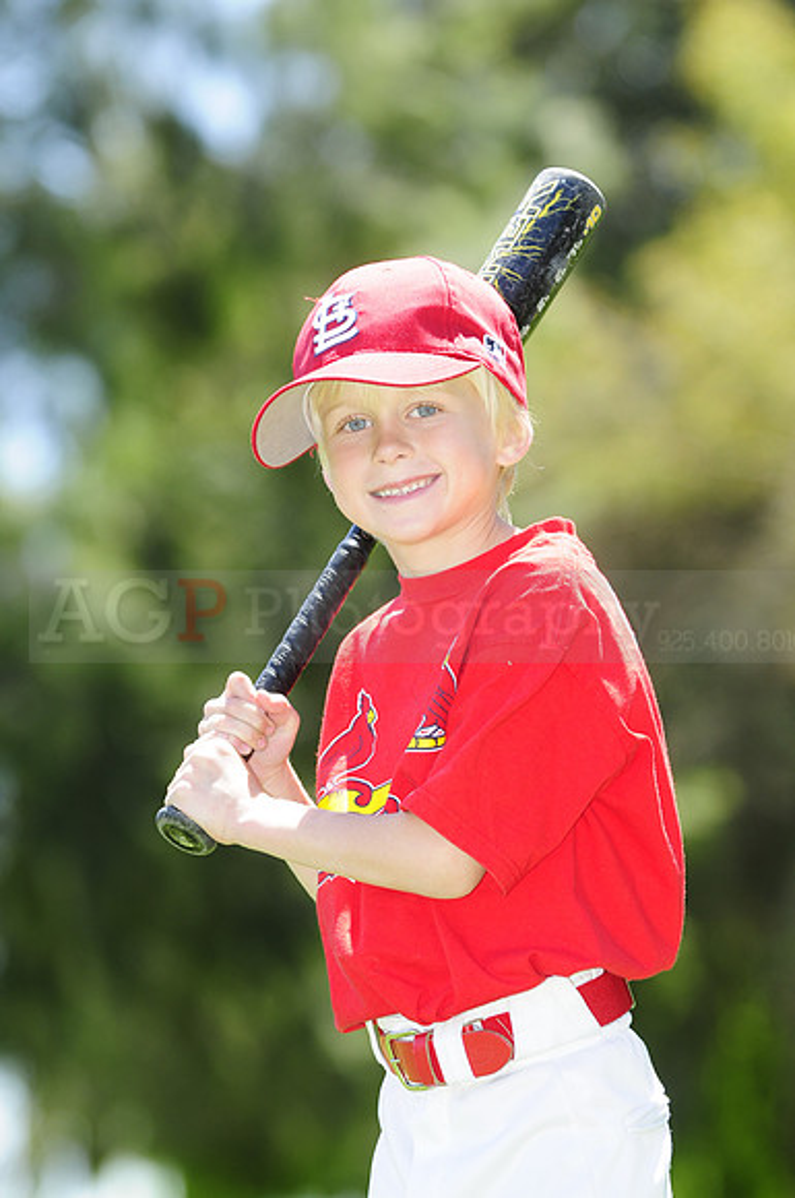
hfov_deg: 6.5
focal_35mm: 210
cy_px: 599
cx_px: 398
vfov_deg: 9.8
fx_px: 6977
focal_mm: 140
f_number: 4
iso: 200
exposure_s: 1/500
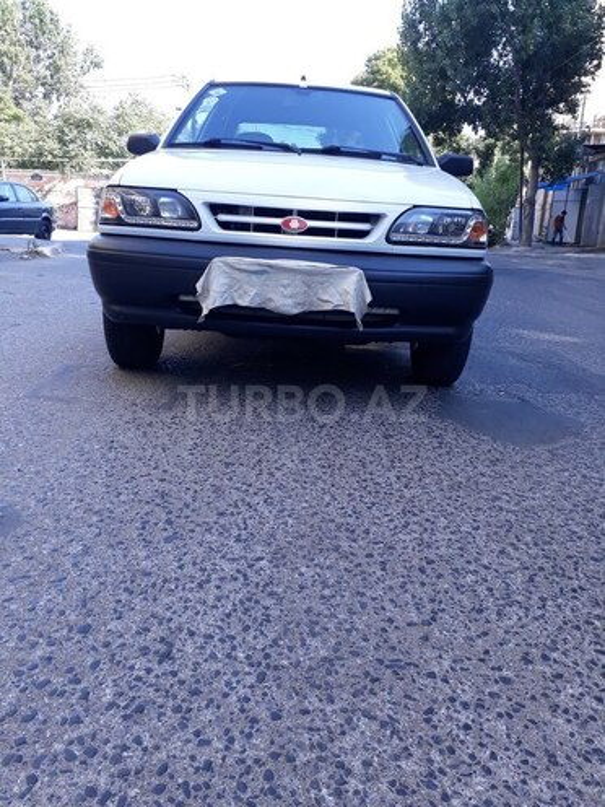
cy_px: 404
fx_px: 629
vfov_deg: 65.3
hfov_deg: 51.4
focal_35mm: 27
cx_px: 302
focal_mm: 3.6
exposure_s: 1/197
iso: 40
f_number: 1.9
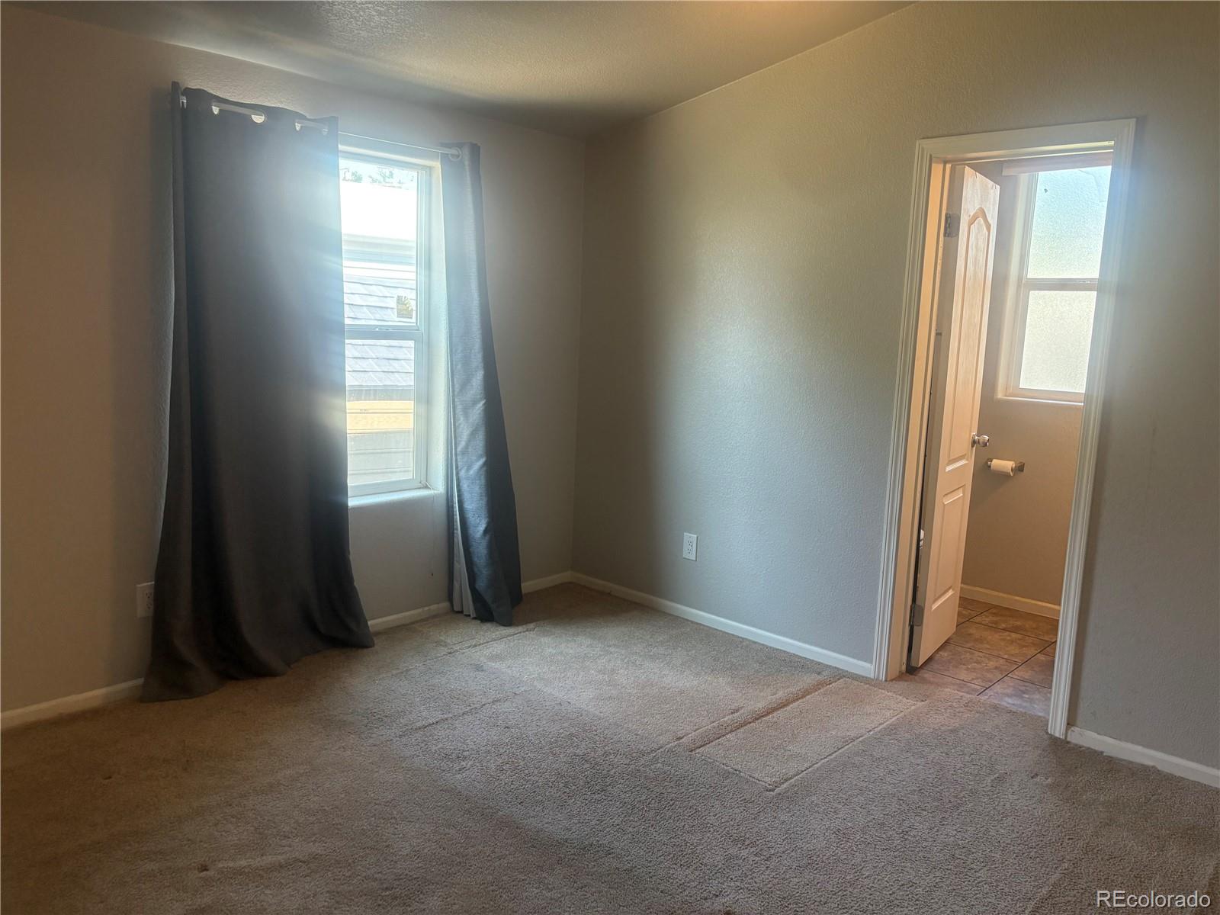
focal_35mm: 26
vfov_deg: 53.1
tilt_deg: -6.1
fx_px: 916
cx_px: 610
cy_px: 458
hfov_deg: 67.3
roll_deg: -2.3
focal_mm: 5.96
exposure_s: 1/120
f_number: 1.6
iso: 160
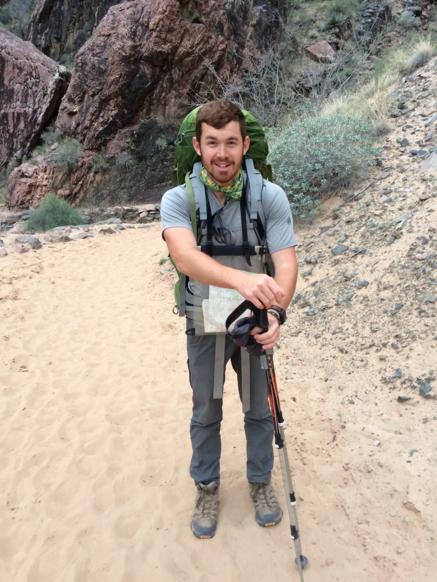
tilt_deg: -16.1
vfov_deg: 61.7
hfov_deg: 48.2
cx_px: 218
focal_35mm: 29
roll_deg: +3.5
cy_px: 291
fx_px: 488
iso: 40
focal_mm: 4.15
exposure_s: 1/30
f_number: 2.2
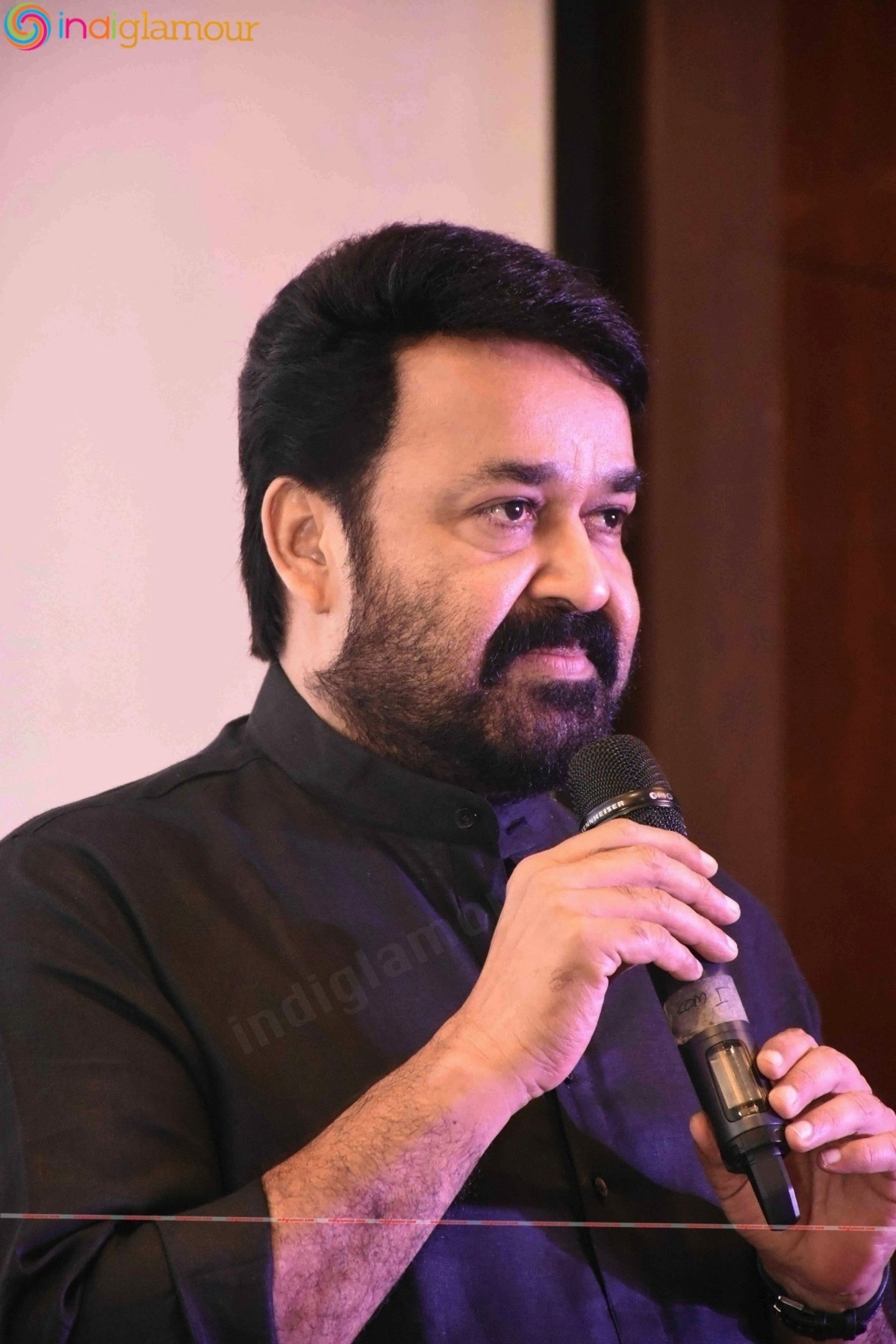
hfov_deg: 6.5
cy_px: 672
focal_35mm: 210
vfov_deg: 9.8
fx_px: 7839
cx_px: 448
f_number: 5.6
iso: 8000
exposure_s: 1/100
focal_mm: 140
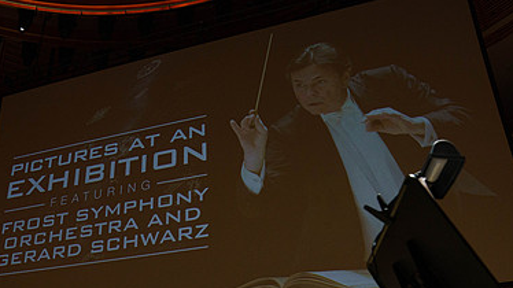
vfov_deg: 30.0
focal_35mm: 39
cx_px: 217
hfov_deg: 51.4
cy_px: 209
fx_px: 530
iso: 2500
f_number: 5.6
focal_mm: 24
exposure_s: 1/200
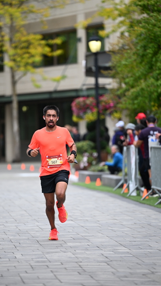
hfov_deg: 5.8
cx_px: 68
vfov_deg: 10.2
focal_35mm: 211
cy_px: 144
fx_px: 1602
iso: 640
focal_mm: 200
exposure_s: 1/2000
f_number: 2.8
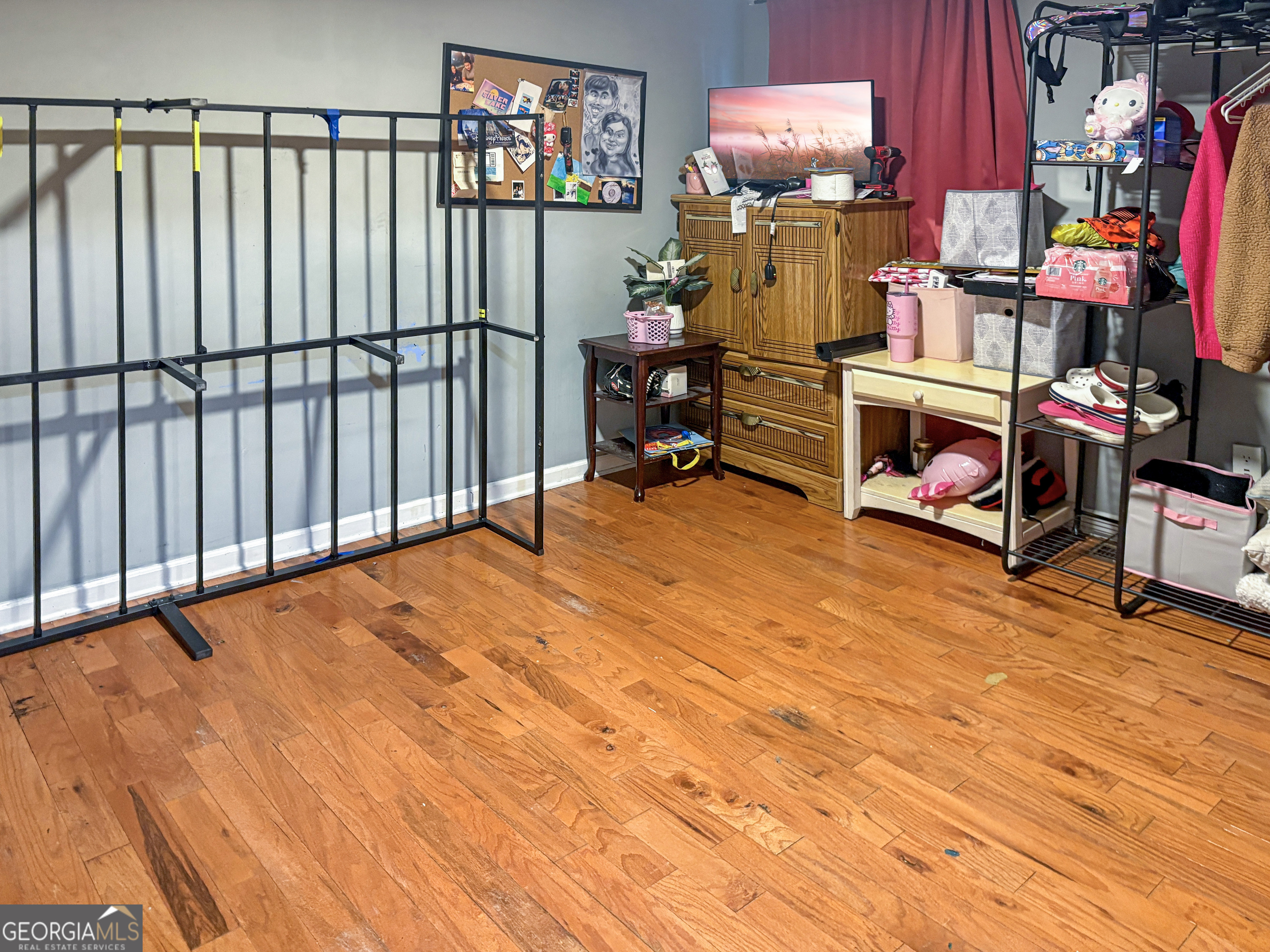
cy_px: 476
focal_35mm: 26
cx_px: 635
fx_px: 954
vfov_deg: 53.1
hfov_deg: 67.3
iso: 400
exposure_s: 1/60
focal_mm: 5.96
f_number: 1.6
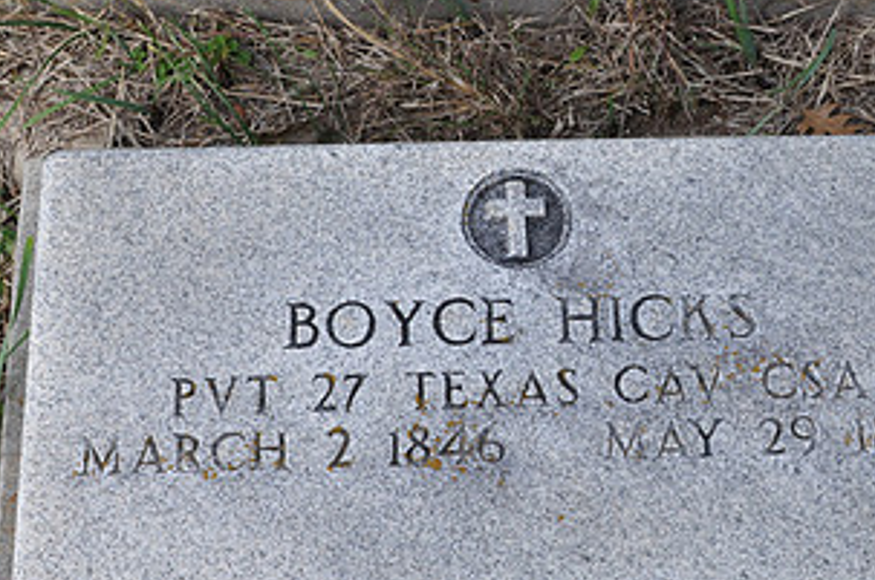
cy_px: 348
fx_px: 1674
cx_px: 537
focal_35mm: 69
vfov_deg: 19.6
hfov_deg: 29.2
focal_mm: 24
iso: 200
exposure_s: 1/60
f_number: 7.1
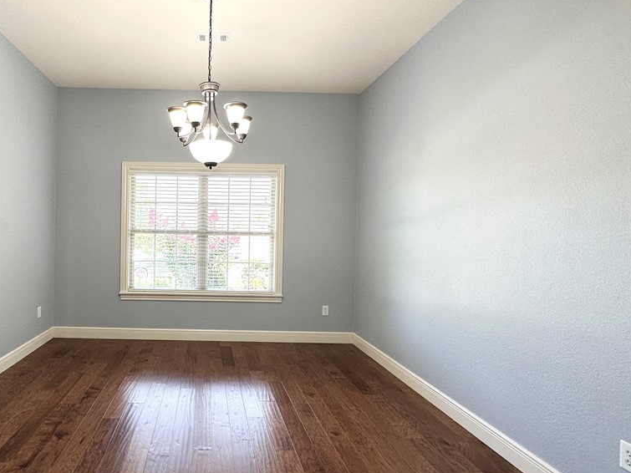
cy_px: 236
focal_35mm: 19
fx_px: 346
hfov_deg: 81.7
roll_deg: -1.7
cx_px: 208
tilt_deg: -1.2
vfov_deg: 68.7
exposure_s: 1/120
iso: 100
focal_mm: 2.22
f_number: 2.2
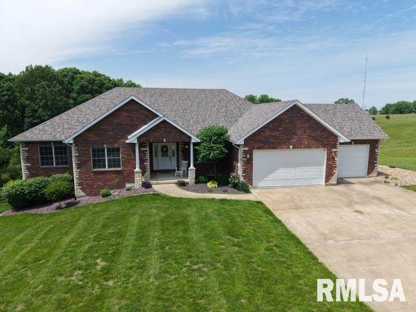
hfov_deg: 71.6
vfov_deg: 56.8
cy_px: 156
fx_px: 288
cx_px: 208
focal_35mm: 24
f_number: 1.8
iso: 170
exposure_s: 1/3200
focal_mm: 8.67
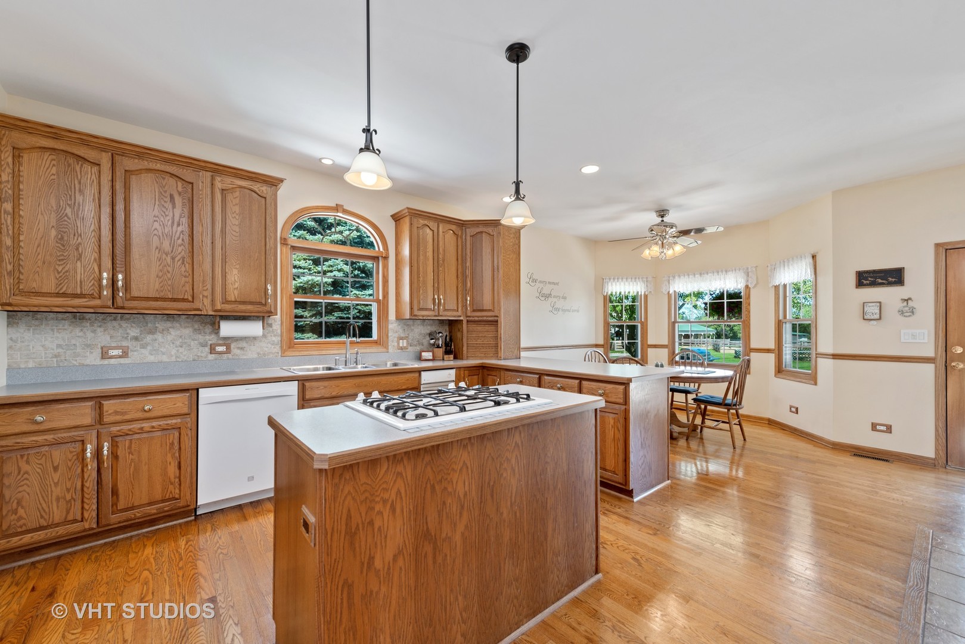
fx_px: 375
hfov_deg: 104.2
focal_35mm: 14
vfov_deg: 81.2
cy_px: 322
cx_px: 482
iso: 200
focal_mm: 14
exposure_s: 1/3
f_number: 8
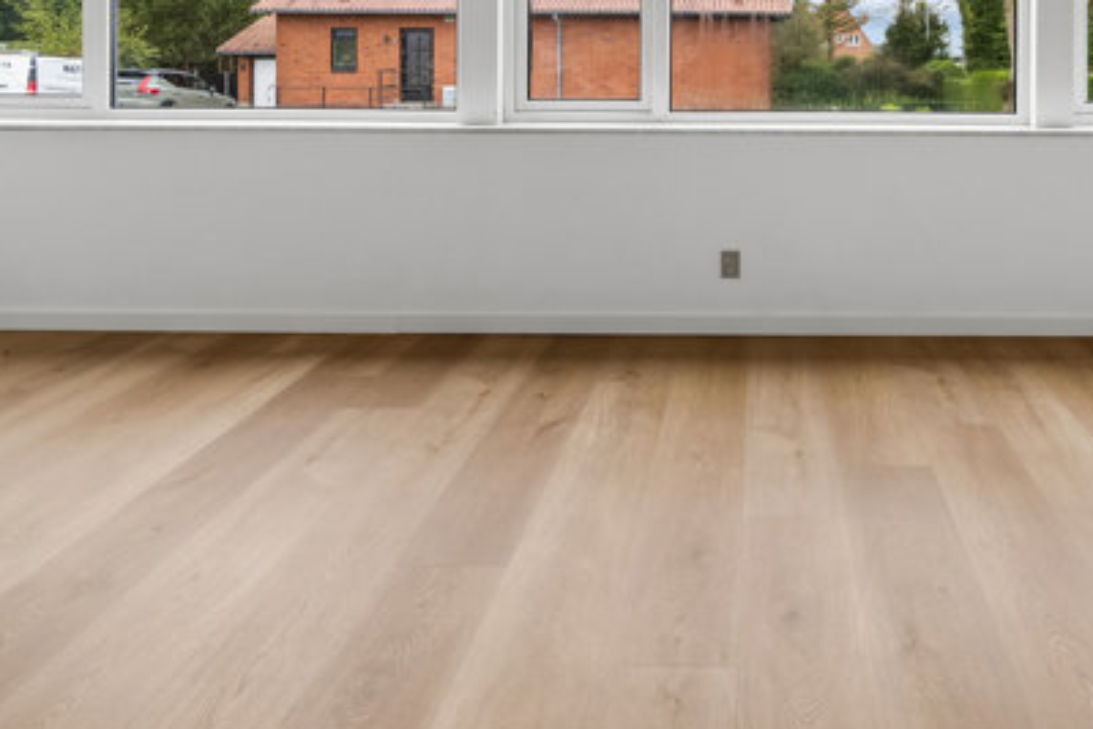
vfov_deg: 40.3
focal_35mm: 30
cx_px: 784
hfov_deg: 59.4
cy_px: 72
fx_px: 911
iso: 200
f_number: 8
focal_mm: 10
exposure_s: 1/40
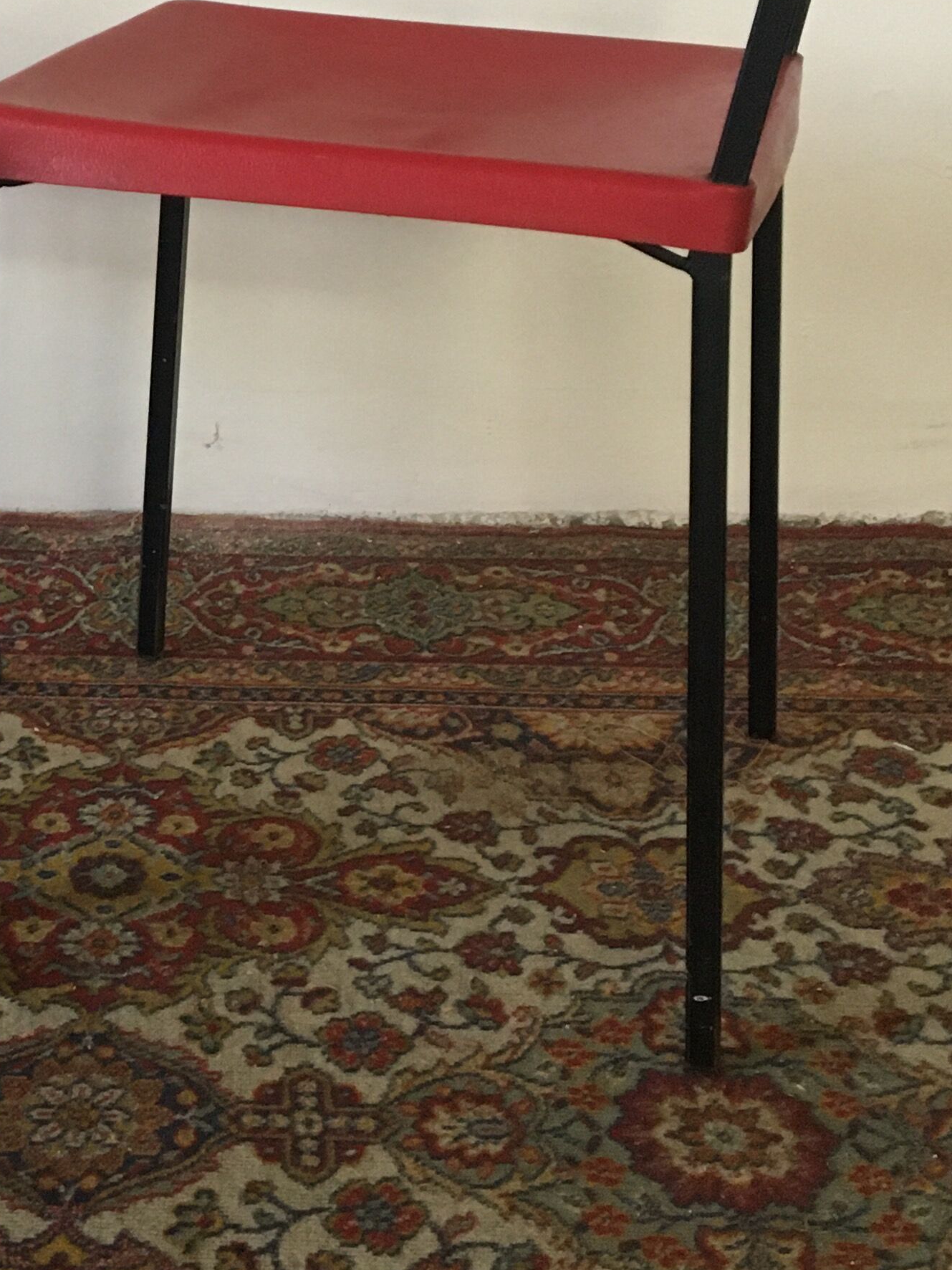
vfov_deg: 29.2
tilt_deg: -19.4
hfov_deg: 21.6
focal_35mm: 66
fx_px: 2420
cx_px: 53
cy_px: 437
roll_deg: +1.8
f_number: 2.2
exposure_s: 1/17
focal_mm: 4.15
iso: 200
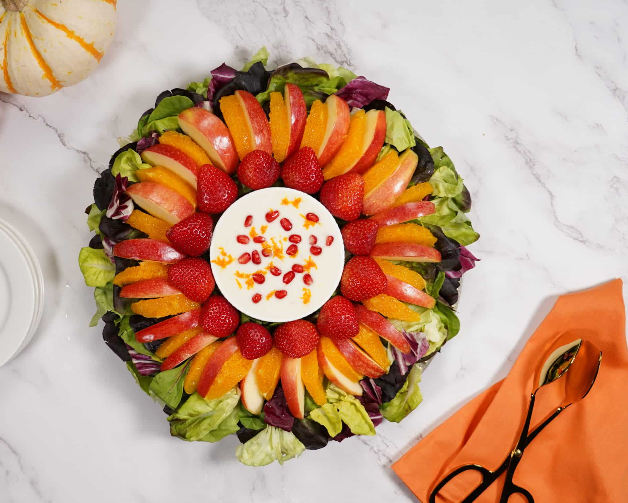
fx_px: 818
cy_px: 267
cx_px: 248
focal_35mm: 44
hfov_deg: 41.8
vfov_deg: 34.1
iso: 640
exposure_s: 1/400
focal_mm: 35
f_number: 4
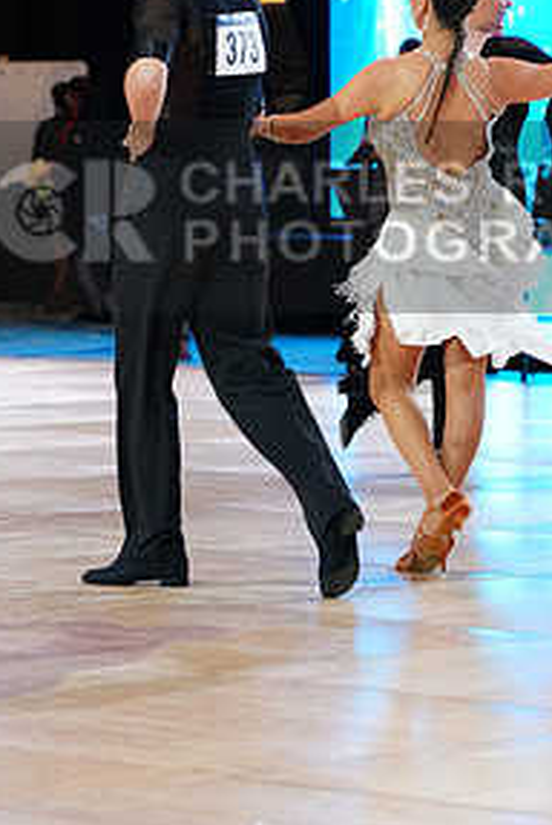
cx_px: 358
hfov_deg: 6.5
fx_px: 4864
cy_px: 218
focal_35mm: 212
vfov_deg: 9.7
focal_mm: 105
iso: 2000
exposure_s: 1/200
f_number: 4
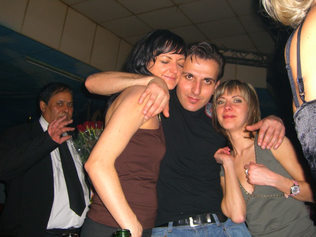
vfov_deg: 37.7
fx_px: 347
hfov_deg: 49.0
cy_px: 118
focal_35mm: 38
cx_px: 158
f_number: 2.8
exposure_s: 1/60
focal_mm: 7.9
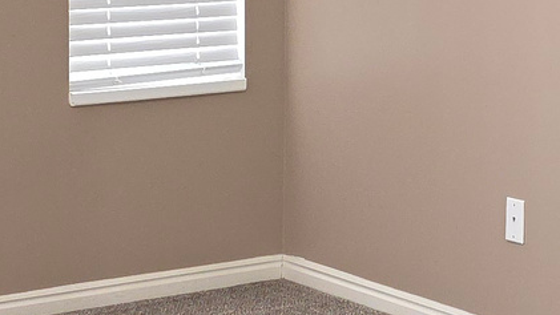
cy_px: -76
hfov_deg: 17.4
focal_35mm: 122
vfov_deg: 9.8
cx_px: 475
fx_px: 1812
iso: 125
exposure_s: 1/20
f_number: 1.7
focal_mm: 6.3
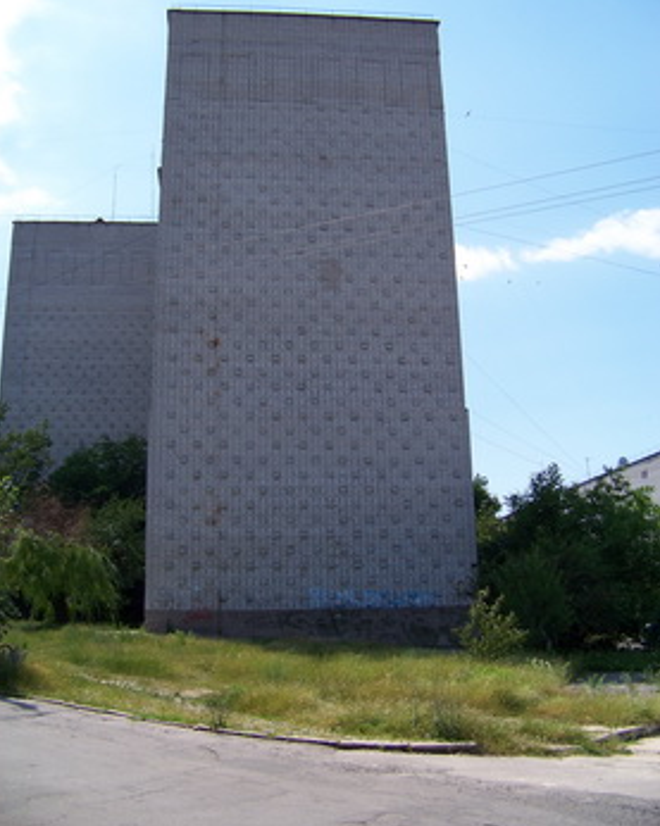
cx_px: 328
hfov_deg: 39.1
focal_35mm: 38
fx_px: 929
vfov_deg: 48.0
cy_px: 403
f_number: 2.8
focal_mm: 5.85
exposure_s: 1/800
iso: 64
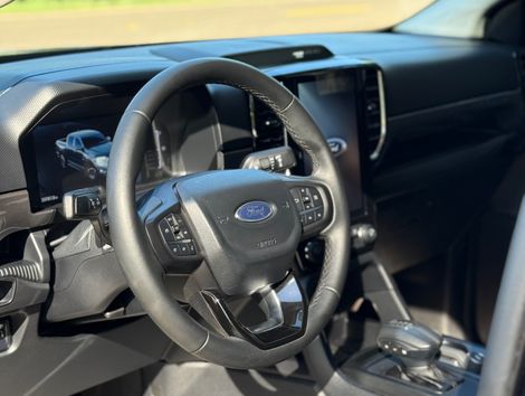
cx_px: 262
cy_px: 198
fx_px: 729
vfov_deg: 30.3
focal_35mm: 48
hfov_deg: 39.6
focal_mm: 6.76
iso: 125
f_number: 1.78
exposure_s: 1/231
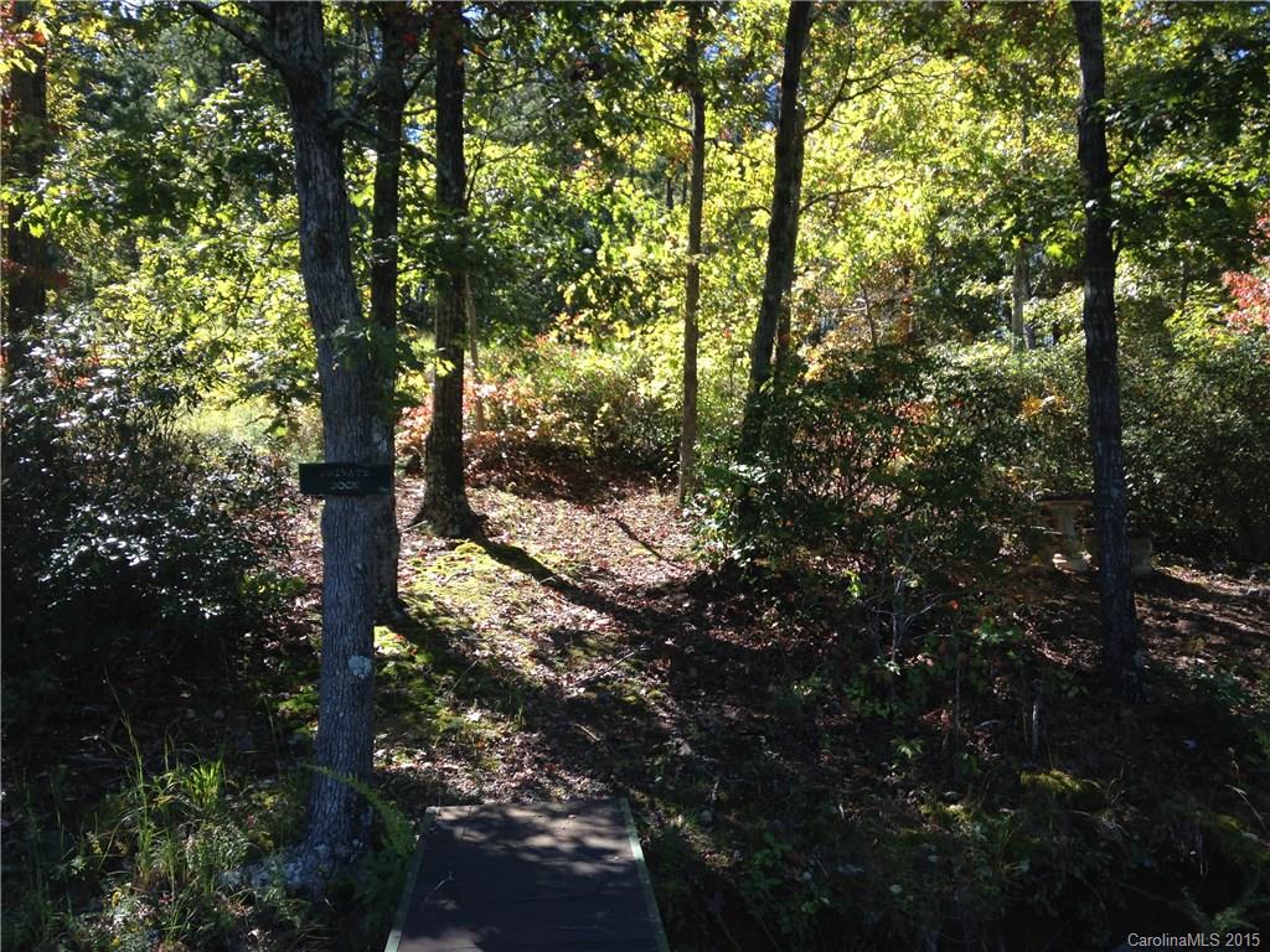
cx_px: 635
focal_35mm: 33
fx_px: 1211
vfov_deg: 42.9
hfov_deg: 55.4
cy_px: 476
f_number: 2.4
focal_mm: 4.12
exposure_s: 1/262
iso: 50
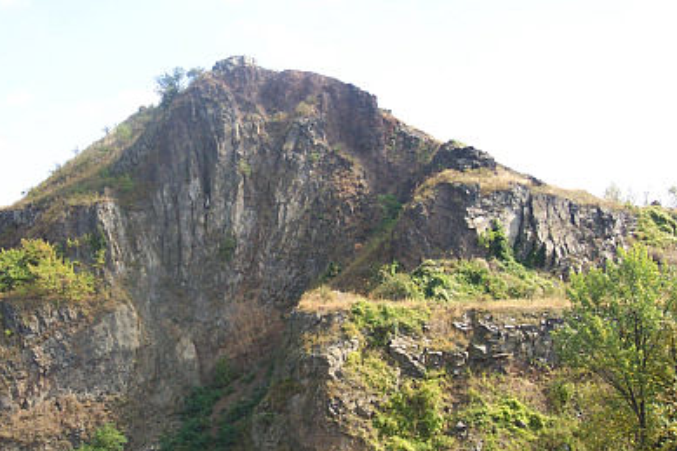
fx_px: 827
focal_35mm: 44
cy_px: 258
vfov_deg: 30.4
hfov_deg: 44.4
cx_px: 301
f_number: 2.8
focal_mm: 8
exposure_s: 1/700
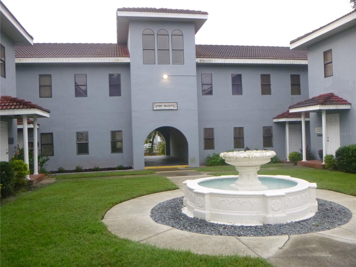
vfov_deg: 42.9
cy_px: 134
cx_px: 178
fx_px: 339
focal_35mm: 33
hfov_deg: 55.4
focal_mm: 5.9
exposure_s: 1/60
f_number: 4.3
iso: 400
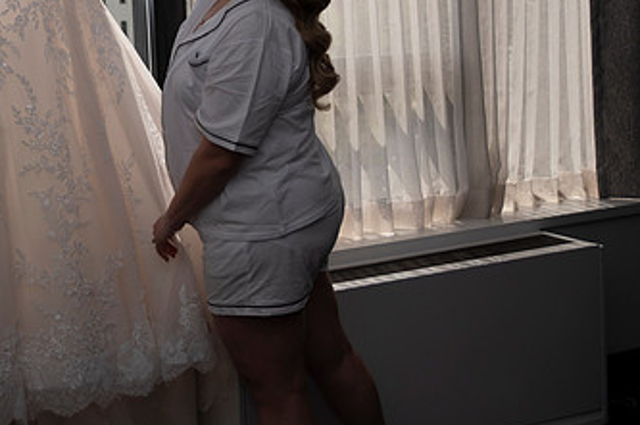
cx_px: 92
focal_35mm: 61
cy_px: 65
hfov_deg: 31.7
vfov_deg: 21.8
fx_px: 1083
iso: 400
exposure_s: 1/3200
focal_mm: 35
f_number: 2.8
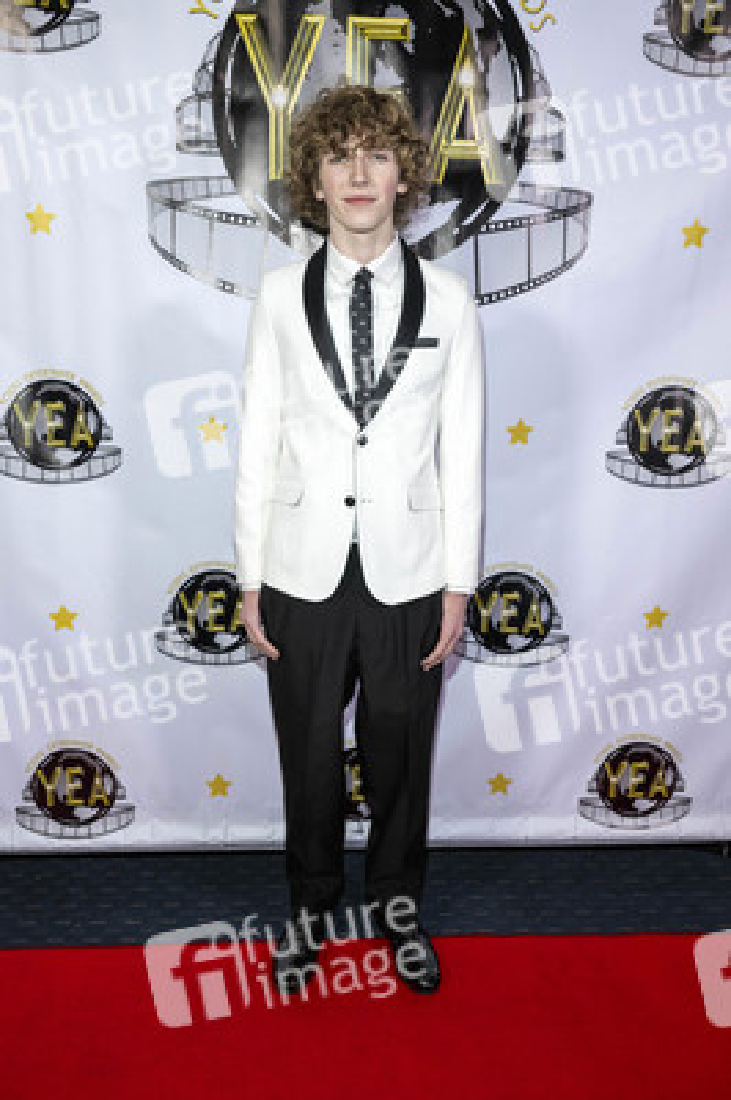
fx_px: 915
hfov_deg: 43.5
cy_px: 550
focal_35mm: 30
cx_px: 366
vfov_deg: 62.0
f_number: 5.6
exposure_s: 1/200
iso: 800
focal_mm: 30
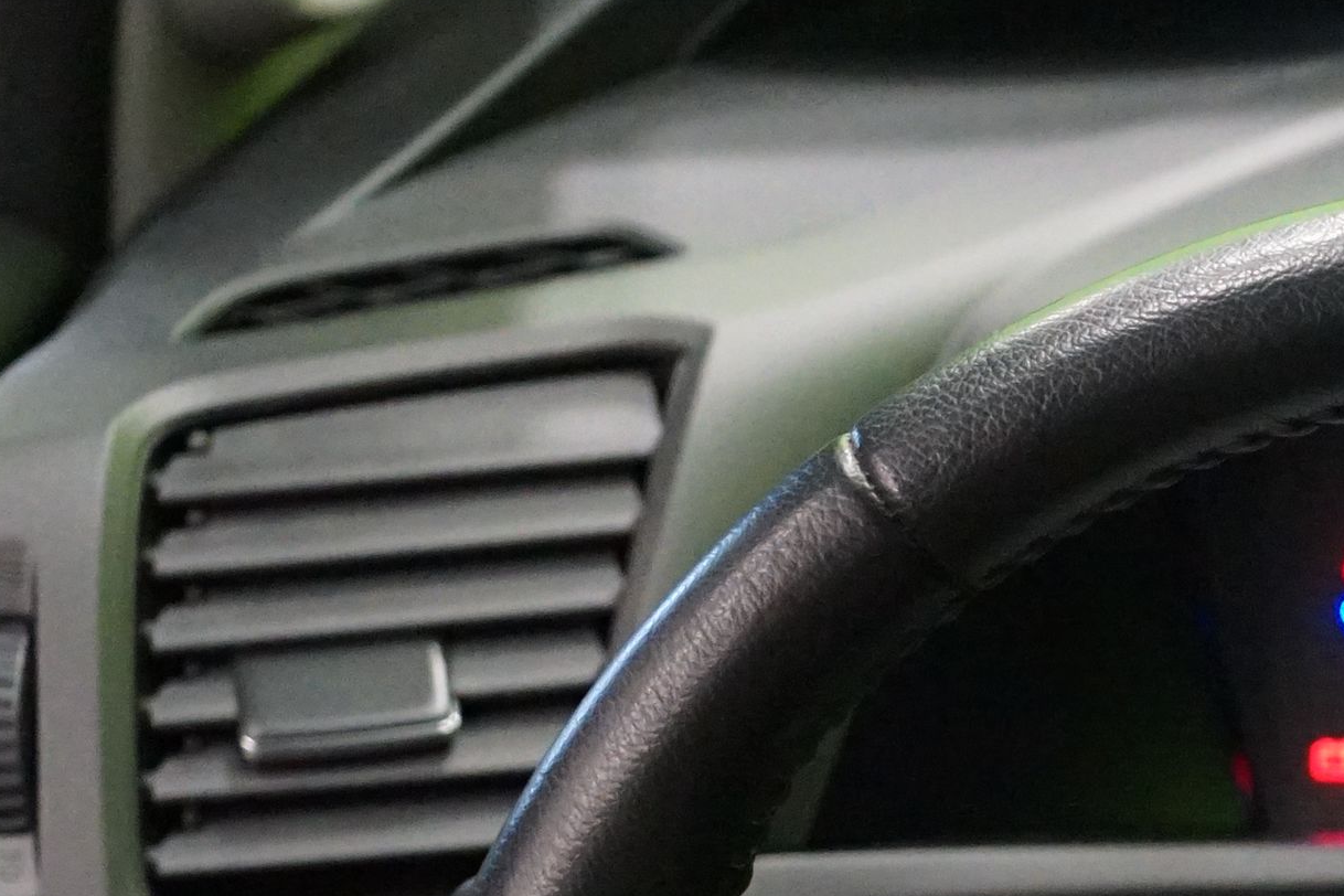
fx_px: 5189
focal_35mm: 139
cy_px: 1418
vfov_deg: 9.5
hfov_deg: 14.3
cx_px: 1665
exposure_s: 1/25
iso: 6400
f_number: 4.5
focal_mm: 43
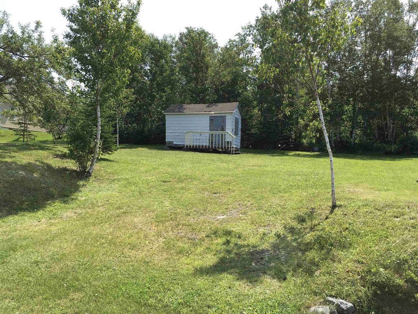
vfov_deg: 48.2
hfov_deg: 61.7
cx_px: 209
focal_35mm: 29
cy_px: 157
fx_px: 350
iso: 25
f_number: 2.2
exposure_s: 1/827
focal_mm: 4.15
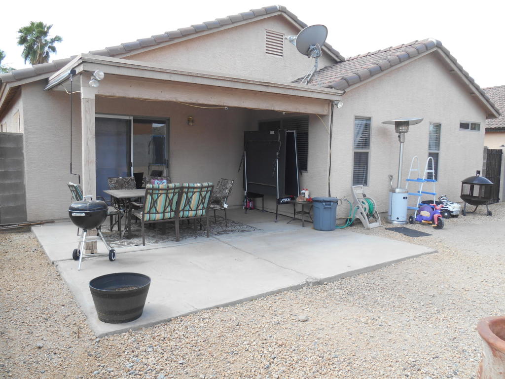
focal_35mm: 26
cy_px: 190
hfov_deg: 67.3
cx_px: 252
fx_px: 379
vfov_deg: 53.1
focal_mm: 4.7
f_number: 3.4
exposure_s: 1/250
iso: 80
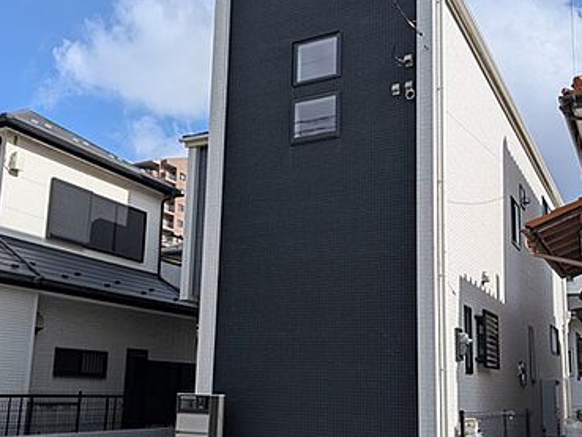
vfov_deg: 36.7
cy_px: 259
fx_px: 656
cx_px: 259
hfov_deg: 47.8
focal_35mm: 39
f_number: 1.7
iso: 30
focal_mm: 4.53
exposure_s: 1/1949
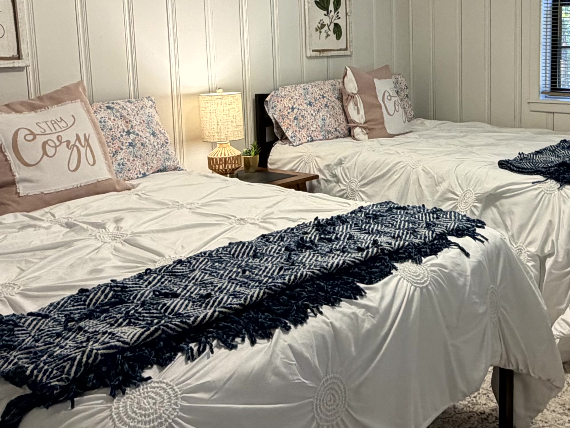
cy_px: 129
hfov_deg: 46.0
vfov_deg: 35.5
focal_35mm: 40
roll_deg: +1.5
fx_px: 659
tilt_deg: -7.3
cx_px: 386
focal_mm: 2.22
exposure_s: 1/60
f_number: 2.2
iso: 200
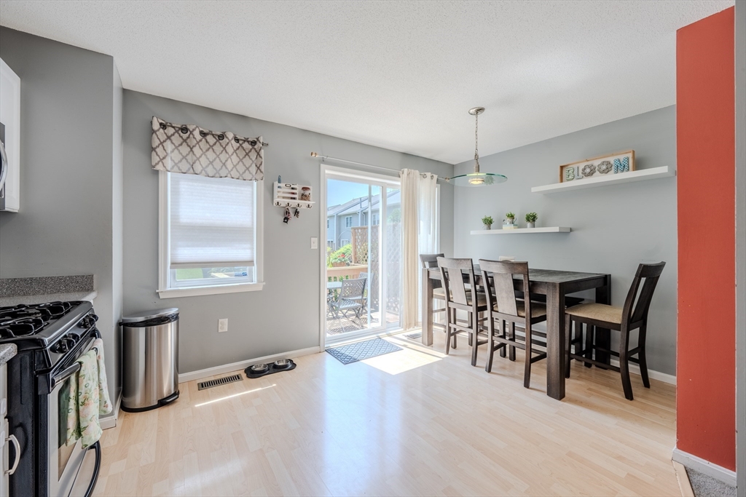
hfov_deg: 104.2
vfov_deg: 81.2
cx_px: 373
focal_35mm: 14
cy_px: 248
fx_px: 290
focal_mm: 14
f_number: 8
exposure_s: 1/1600
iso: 320
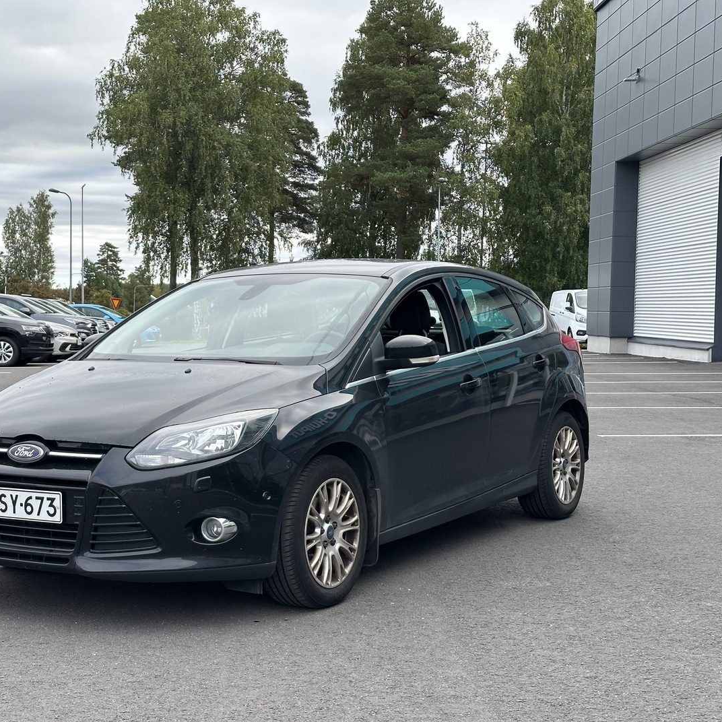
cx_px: 257
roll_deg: -0.1
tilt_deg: -1.8
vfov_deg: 30.0
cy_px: 363
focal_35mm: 57
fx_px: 1345
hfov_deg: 29.9
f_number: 1.78
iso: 64
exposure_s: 1/797
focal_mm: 6.86
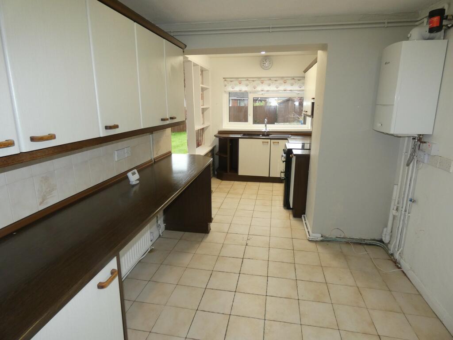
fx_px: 262
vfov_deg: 66.0
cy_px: 170
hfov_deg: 81.7
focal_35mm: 20
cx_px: 226
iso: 200
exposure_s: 1/60
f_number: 2.8
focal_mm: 3.6
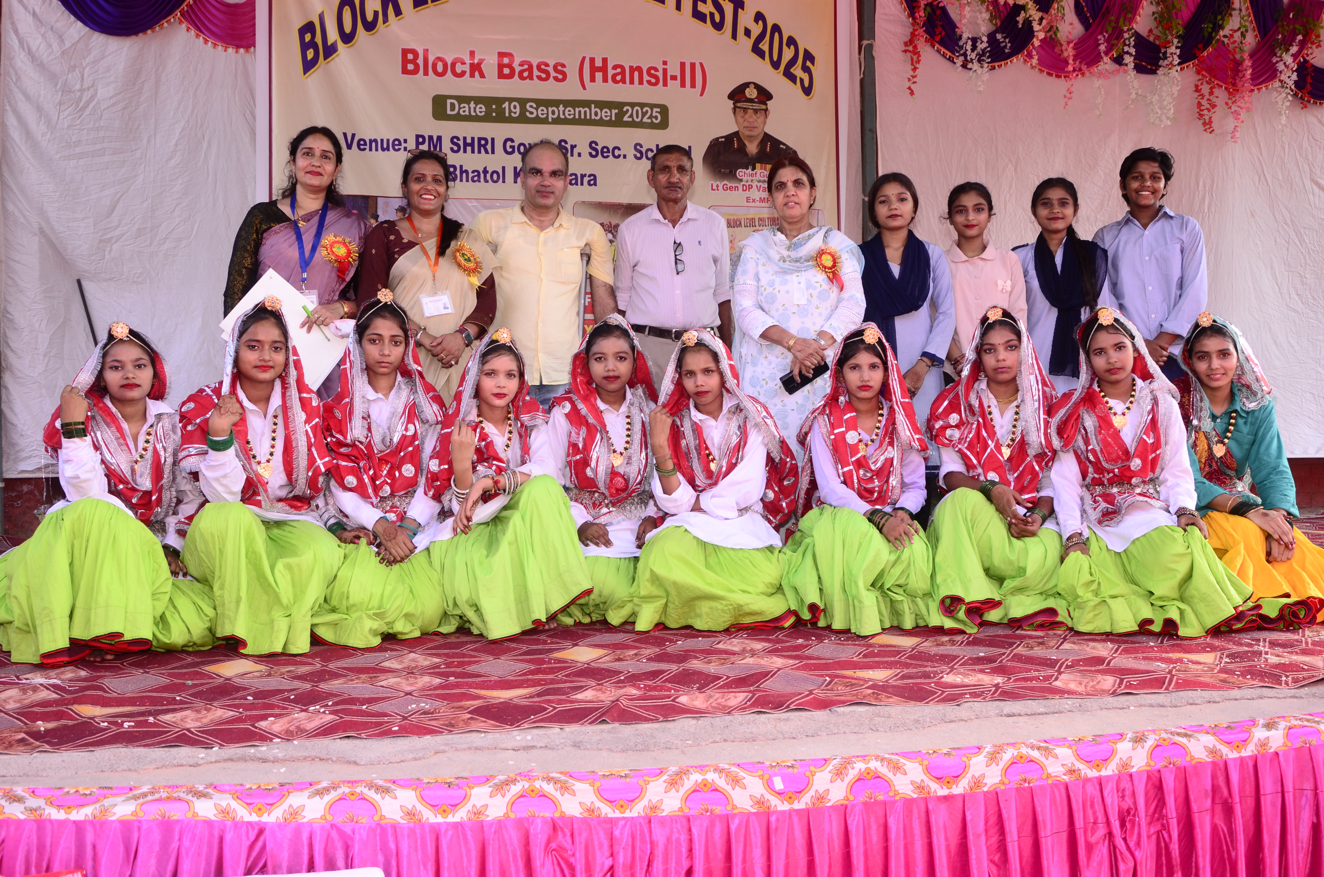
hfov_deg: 57.3
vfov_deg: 39.8
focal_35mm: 33
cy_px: 438
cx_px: 662
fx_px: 1211
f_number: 7.1
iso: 400
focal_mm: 22
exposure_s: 1/125
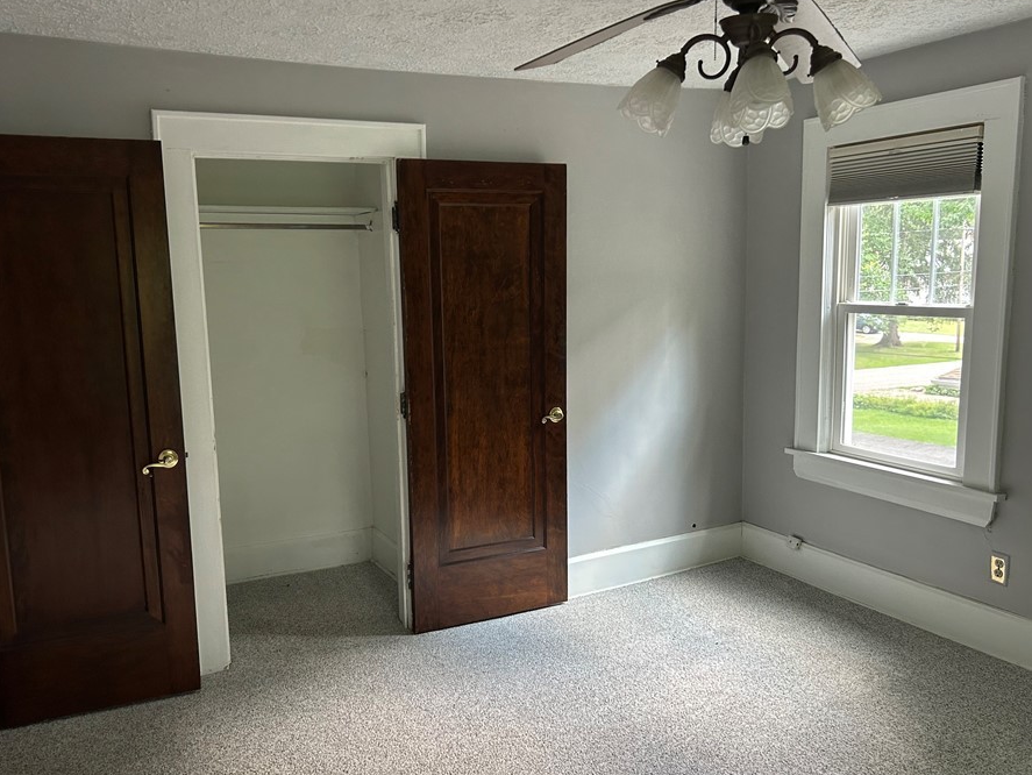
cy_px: 418
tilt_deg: -10.0
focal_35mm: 30
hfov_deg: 59.9
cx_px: 479
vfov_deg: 46.8
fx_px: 895
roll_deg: +1.4
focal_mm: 5.7
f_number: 1.5
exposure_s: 1/60
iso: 160
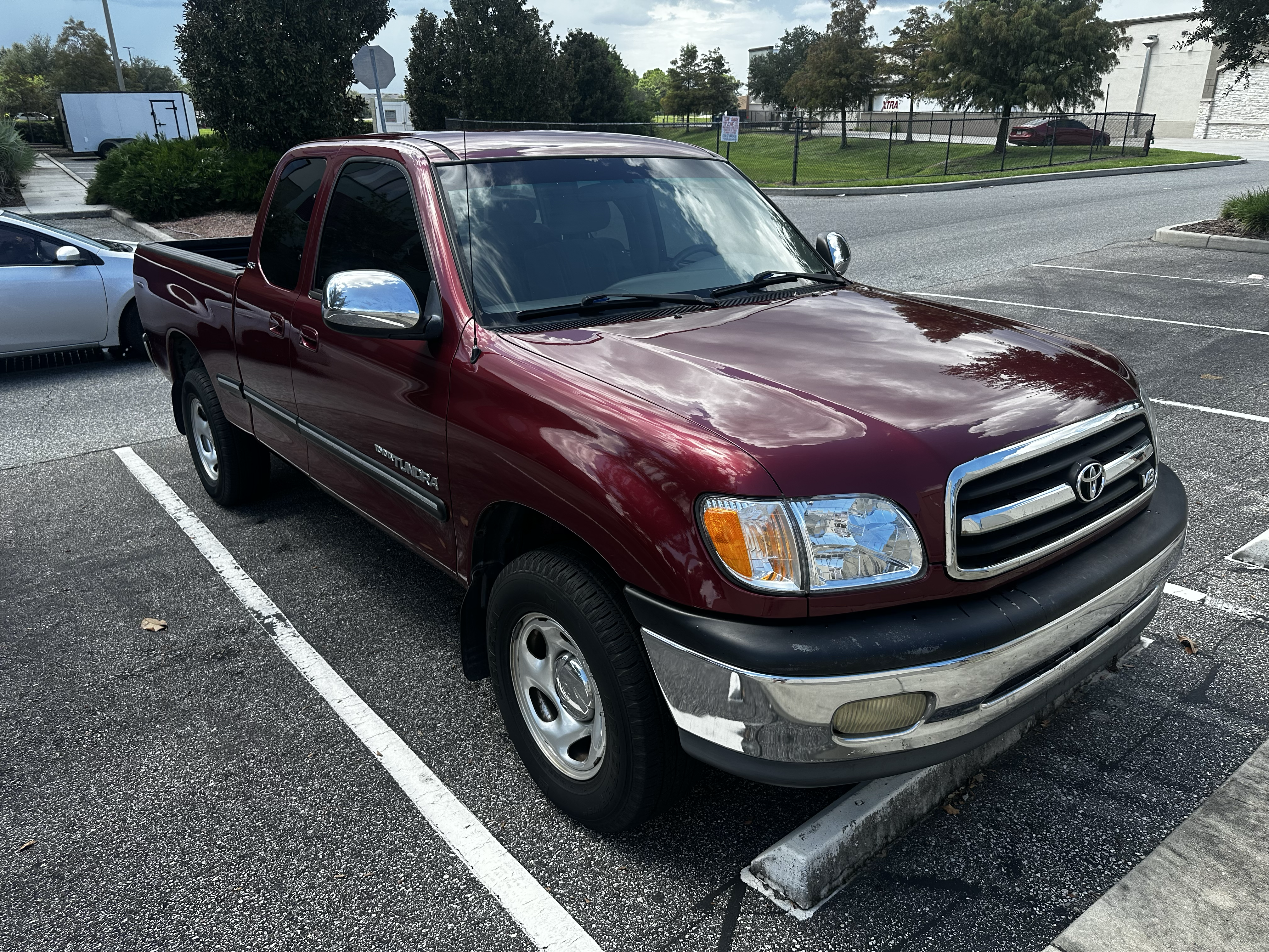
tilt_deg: -21.7
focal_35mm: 24
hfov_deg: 71.6
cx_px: 634
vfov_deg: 56.8
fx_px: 880
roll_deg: +0.1
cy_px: 476
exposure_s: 1/1517
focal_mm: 6.86
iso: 80
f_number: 1.78
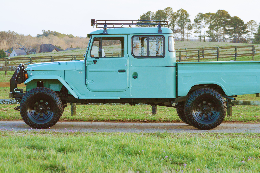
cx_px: 133
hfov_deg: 19.9
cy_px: 74
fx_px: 741
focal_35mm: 103
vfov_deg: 13.3
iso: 180
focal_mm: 55
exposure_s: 1/125
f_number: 5.6
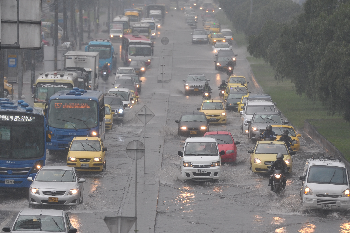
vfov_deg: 3.9
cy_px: 139
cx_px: 170
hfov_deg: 5.9
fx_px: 3420
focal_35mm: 352
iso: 800
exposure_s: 1/1250
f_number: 4
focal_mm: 200
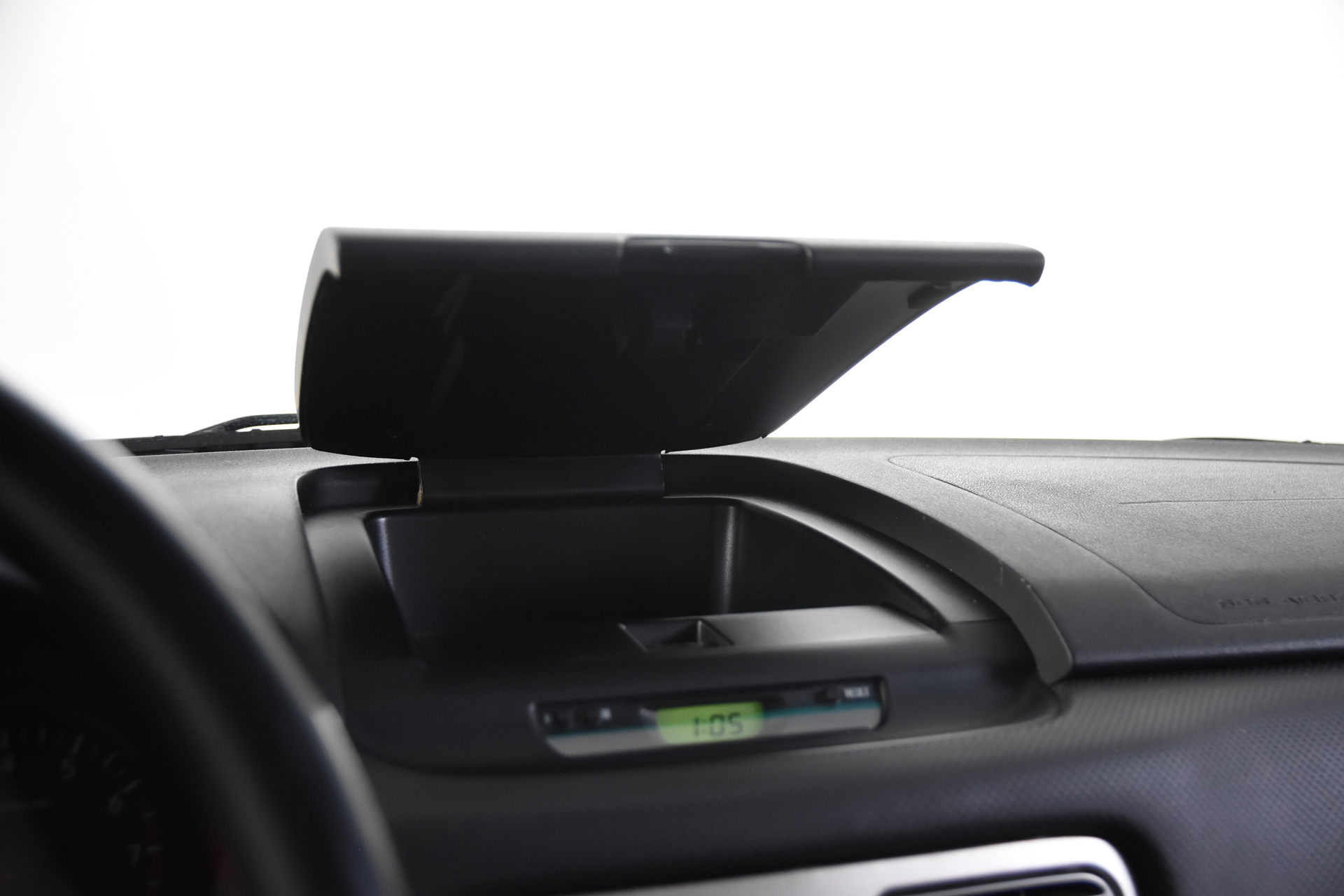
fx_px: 1736
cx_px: 672
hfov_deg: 42.3
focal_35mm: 46
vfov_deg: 28.9
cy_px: 448
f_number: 4
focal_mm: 31
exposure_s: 1/60
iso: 1600
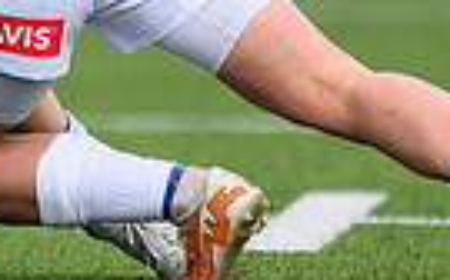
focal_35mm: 3251
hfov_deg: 0.6
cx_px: -165
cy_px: -126
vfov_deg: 0.4
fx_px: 39820
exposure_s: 1/1600
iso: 500
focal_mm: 560
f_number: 4
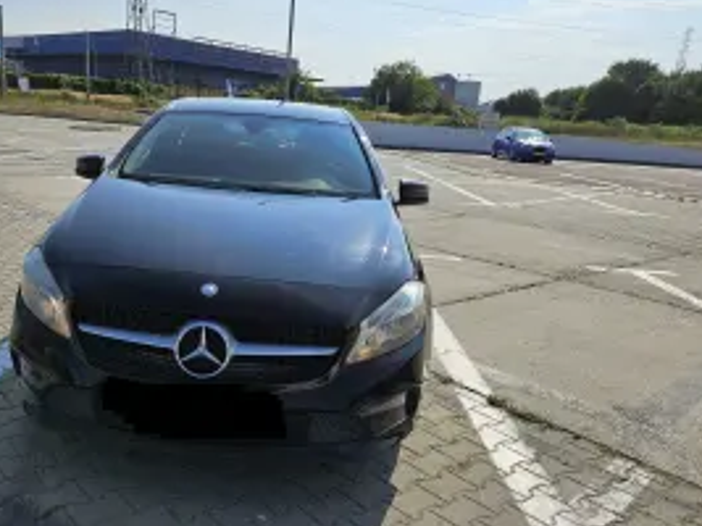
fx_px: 628
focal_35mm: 31
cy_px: 292
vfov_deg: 45.3
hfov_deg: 57.3
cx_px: 245
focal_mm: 5.4
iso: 25
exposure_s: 1/3333
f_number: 1.8
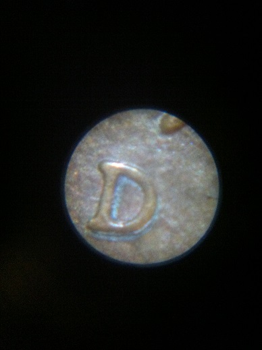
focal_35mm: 35
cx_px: 131
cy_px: 175
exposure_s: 1/15
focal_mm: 3.85
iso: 1000
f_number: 2.8
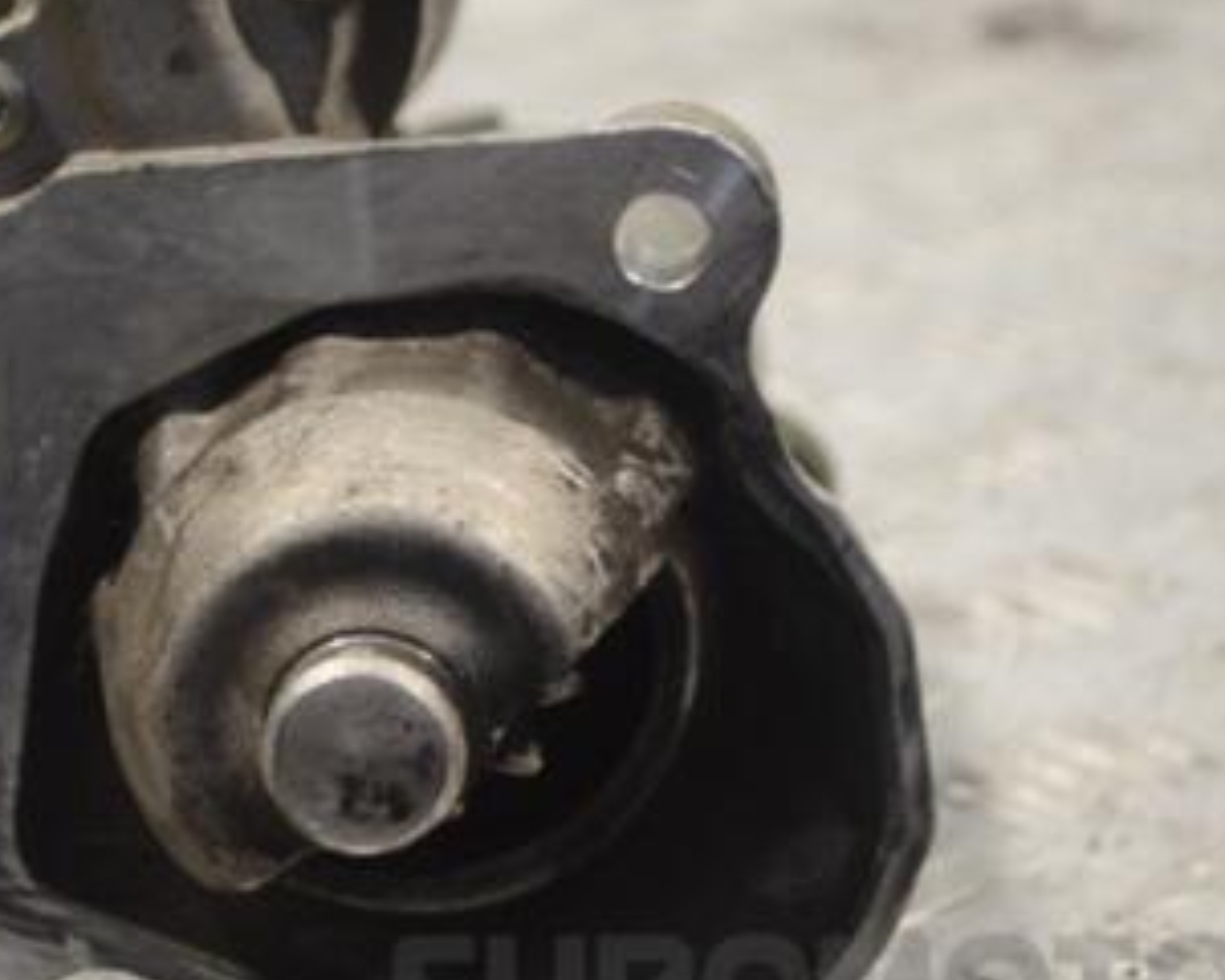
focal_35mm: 118
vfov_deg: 13.1
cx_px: 317
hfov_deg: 16.2
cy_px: 455
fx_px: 4280
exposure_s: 1/30
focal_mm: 42
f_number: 5.3
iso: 250
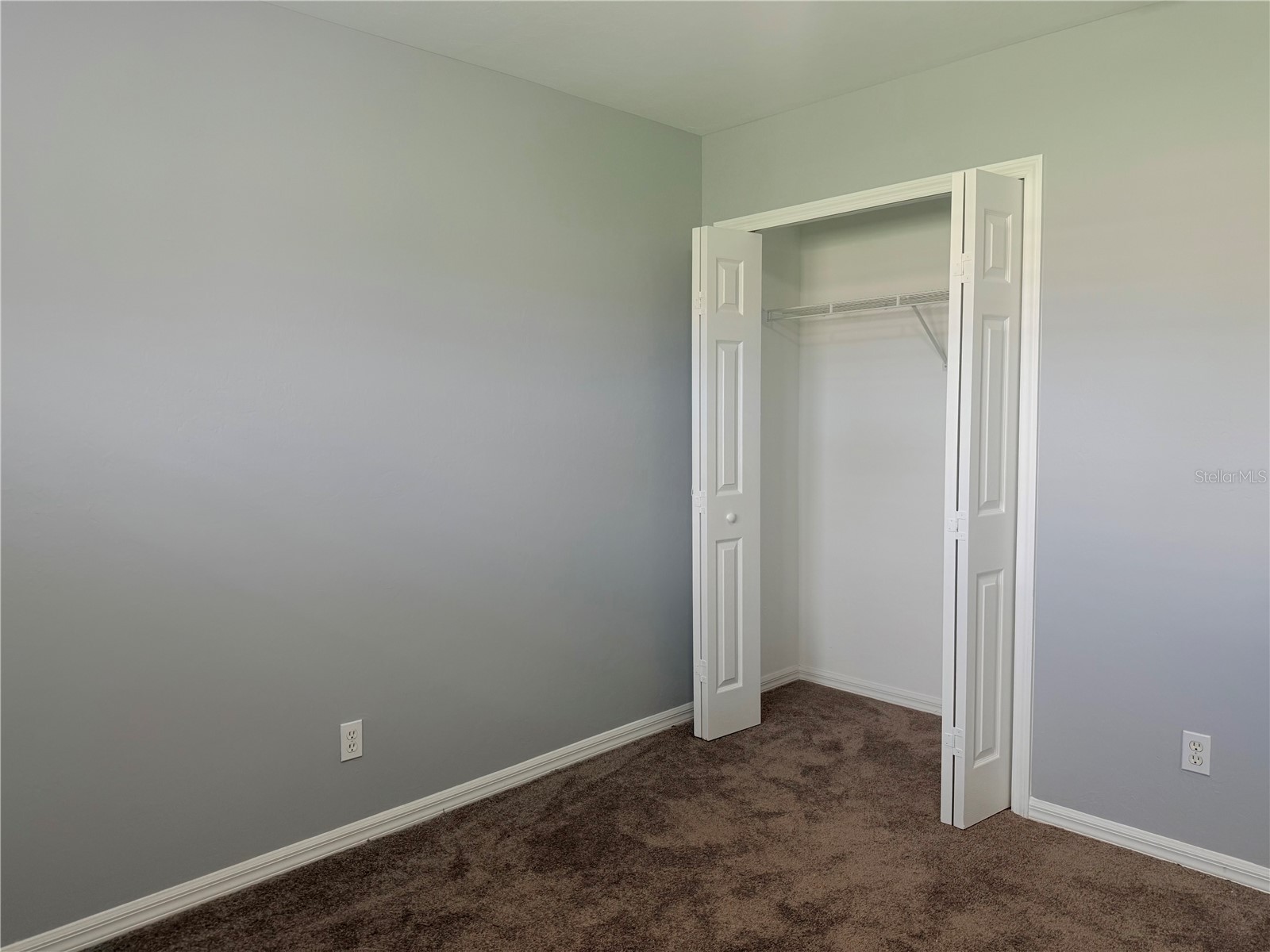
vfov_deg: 56.8
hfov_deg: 71.6
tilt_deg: -3.2
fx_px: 881
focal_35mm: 24
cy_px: 476
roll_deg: +0.5
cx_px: 635
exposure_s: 1/120
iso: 100
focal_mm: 6.76
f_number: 1.78
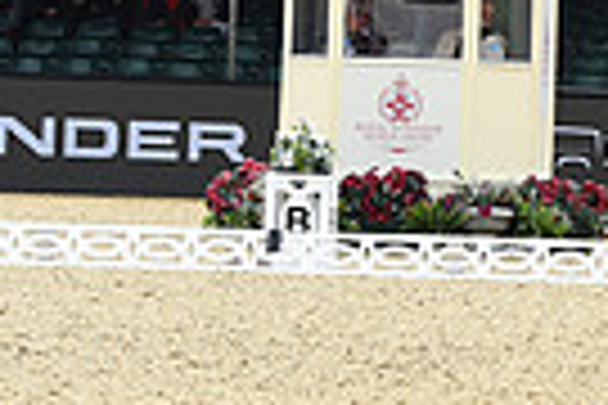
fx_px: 6535
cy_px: -202
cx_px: 1175
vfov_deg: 3.5
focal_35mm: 387
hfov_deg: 5.2
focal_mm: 90
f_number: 5
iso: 250
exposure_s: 1/1250
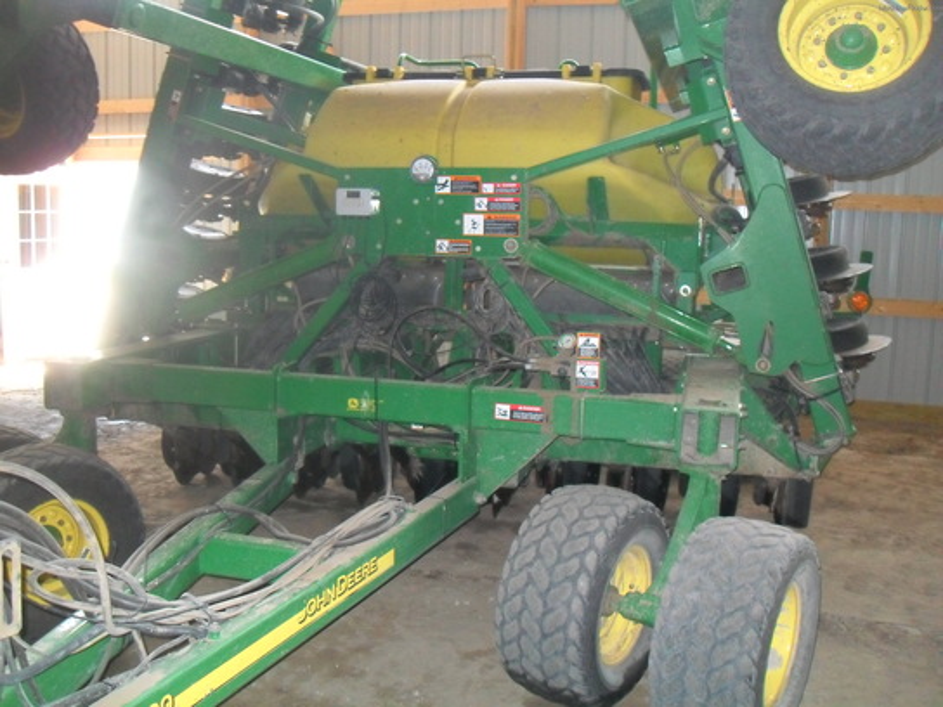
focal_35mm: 35
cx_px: 472
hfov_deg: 52.6
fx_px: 953
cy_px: 354
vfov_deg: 40.7
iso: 400
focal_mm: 6.2
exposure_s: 1/45
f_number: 2.8
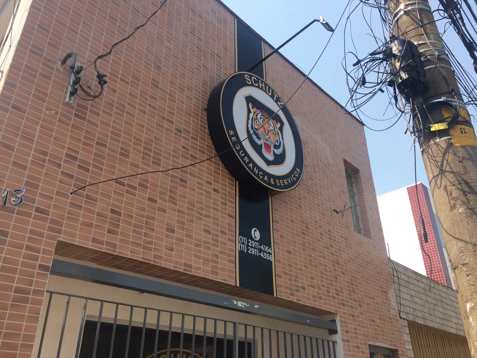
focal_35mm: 29
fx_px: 400
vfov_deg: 48.2
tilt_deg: +27.5
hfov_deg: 61.7
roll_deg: -0.7
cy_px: 179
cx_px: 238
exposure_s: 1/1244
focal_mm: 4.15
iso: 32
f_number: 2.2
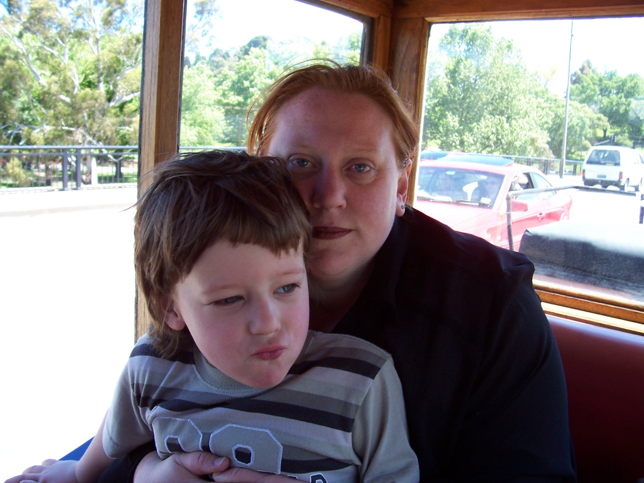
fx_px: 633
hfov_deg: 54.0
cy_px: 242
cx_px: 322
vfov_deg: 41.8
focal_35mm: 34
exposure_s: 1/180
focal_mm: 5.6
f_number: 2.7
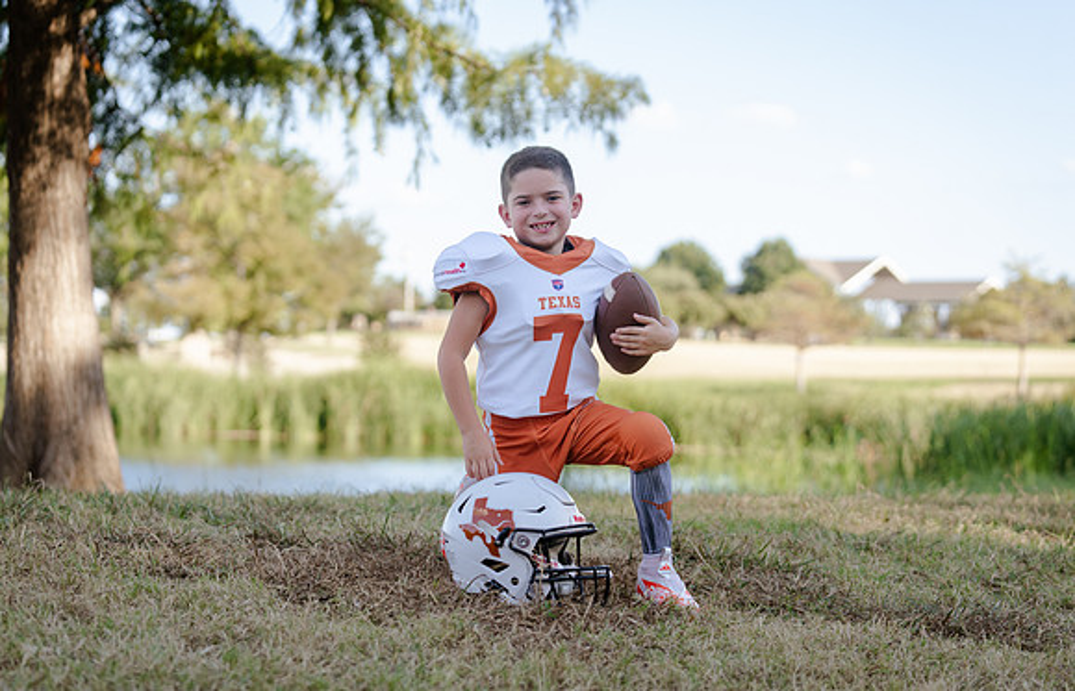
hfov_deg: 27.8
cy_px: 366
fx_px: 2175
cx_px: 554
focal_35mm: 74
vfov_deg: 18.1
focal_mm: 70
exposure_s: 1/320
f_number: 3.2
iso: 125
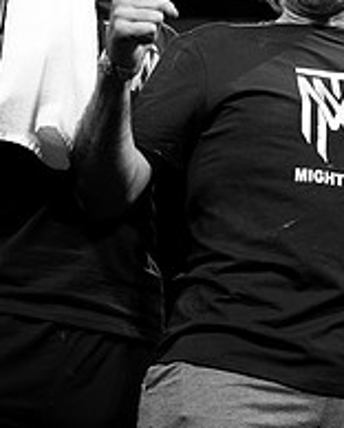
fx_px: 1421
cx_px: 498
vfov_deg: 17.1
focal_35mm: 112
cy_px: 129
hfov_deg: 13.1
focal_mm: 40
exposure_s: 1/800
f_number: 2.8
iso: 1600
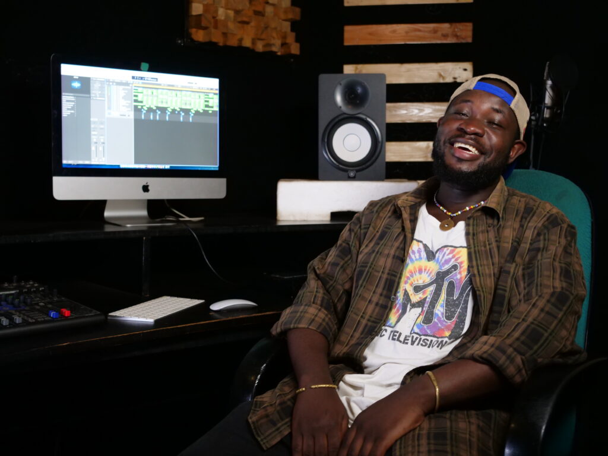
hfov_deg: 41.2
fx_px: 808
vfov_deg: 31.5
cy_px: 228
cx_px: 304
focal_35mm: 46
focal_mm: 23
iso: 1600
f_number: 3.4
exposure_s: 1/60
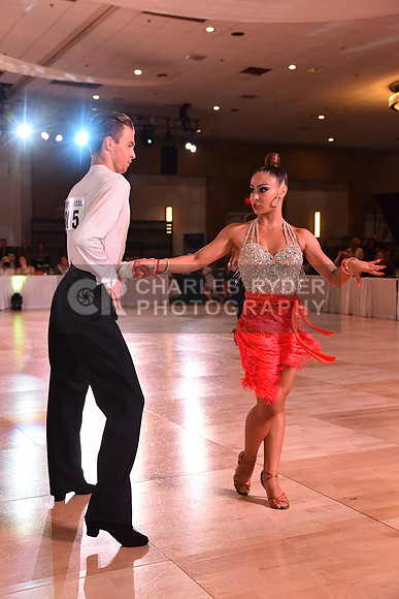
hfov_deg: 28.1
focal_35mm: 48
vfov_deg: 41.1
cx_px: 200
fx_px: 797
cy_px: 300
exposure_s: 1/500
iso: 2000
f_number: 5
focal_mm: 48
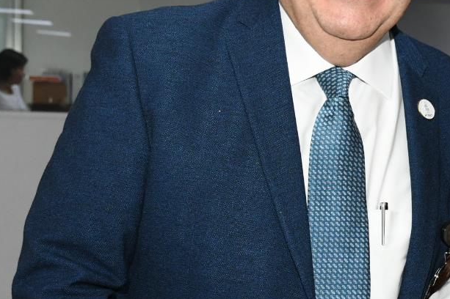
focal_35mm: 119
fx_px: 1487
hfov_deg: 16.6
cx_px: 507
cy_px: 177
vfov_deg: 11.5
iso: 2000
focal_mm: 30
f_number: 6.3
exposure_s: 1/200
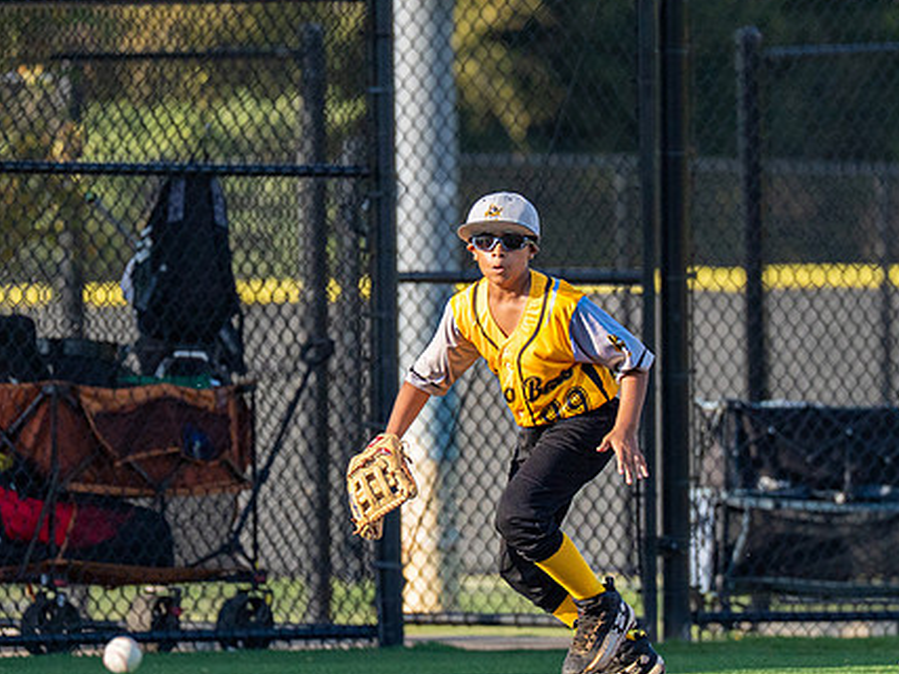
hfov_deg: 3.3
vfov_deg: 2.5
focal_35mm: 607
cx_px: 542
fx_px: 15764
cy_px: 395
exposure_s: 1/5000
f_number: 2.8
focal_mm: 200
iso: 320
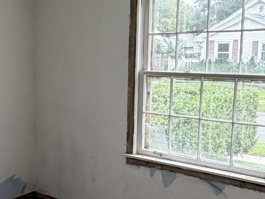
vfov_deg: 25.6
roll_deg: +1.0
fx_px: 436
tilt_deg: -8.4
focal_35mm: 57
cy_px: 115
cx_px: 15
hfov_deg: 31.8
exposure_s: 1/88
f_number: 2.2
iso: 320
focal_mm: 2.22
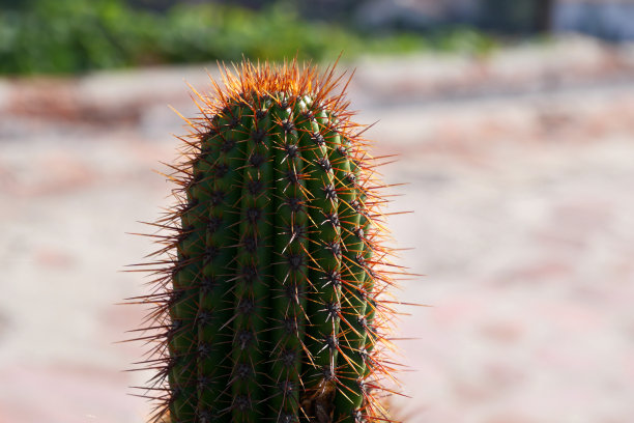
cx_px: 317
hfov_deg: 16.5
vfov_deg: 11.1
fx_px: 2184
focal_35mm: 124
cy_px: 212
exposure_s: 1/400
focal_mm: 60
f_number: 7.1
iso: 200
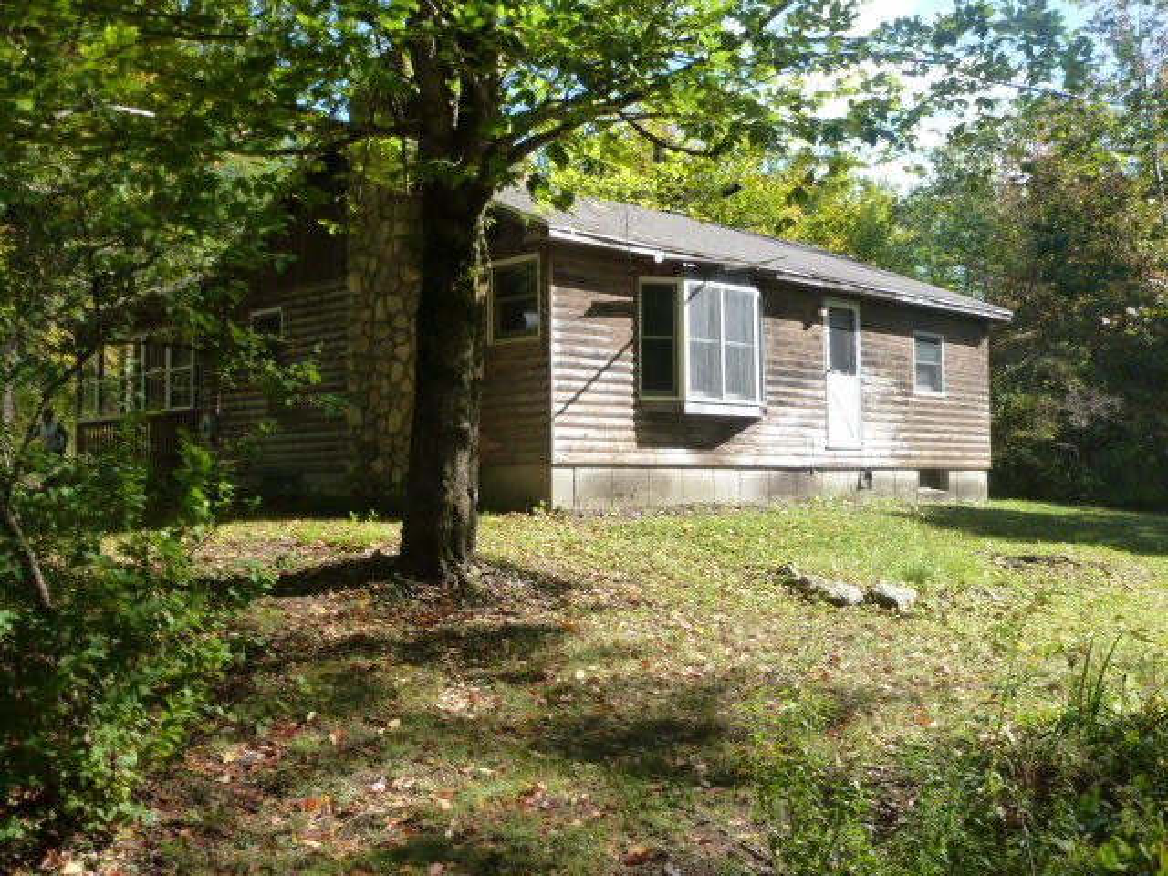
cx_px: 584
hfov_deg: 51.4
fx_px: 1215
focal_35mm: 36
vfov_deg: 39.7
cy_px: 438
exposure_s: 1/200
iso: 160
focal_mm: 6.4
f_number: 4
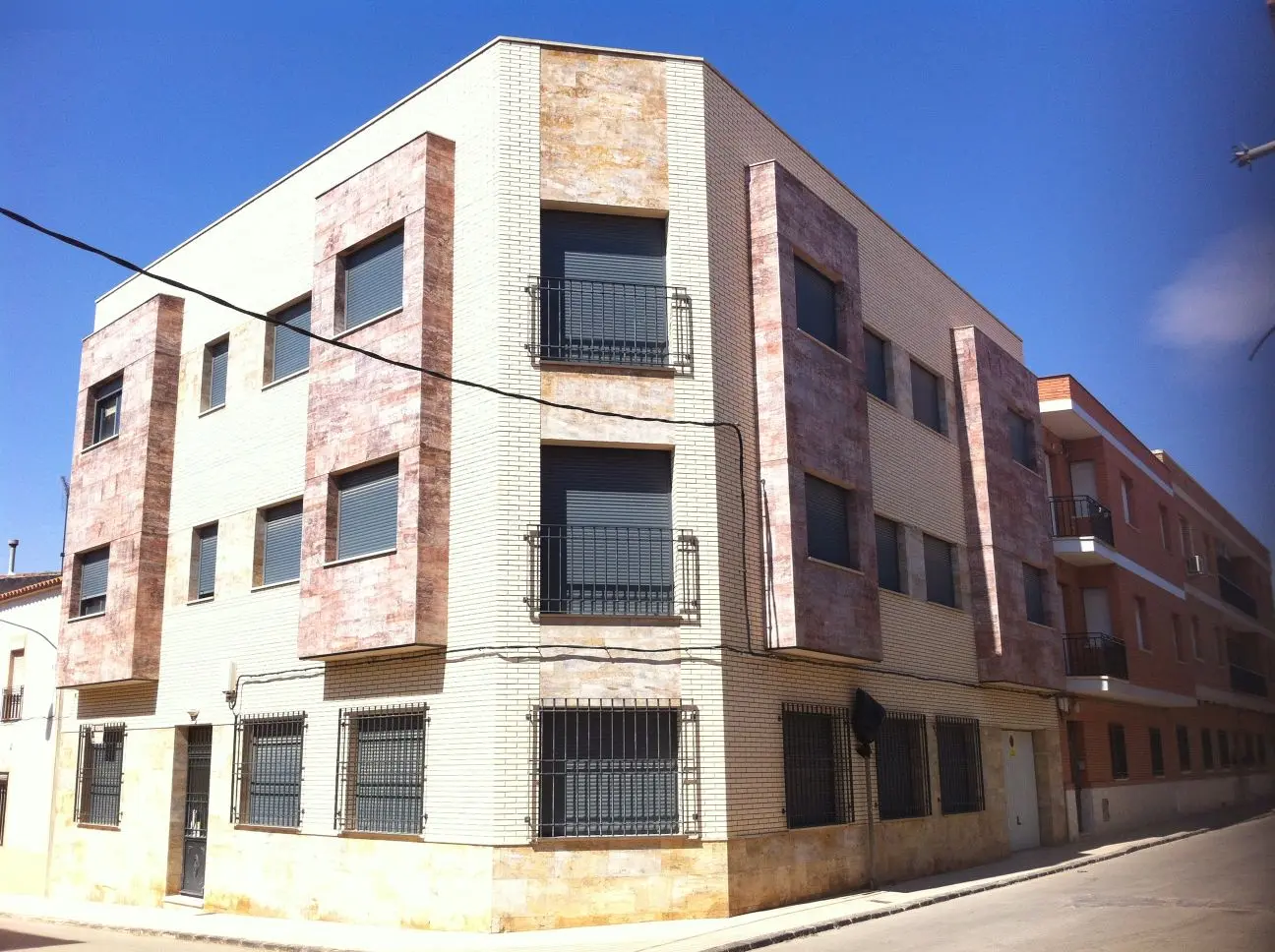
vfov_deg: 40.6
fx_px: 1287
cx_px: 638
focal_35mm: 35
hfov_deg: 52.7
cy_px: 476
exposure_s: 1/943
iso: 80
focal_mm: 3.85
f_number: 2.8
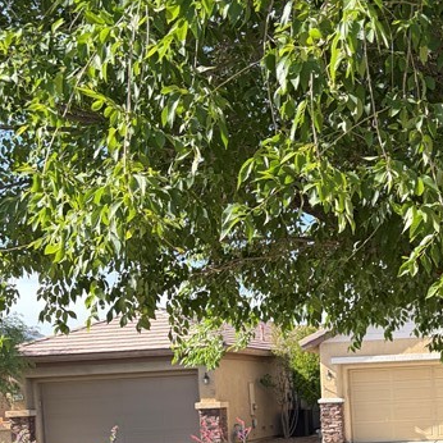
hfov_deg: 24.3
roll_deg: +2.7
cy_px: 435
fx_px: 985
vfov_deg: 24.3
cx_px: 440
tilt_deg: -2.3
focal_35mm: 68
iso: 50
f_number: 1.6
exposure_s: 1/1239
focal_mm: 5.96
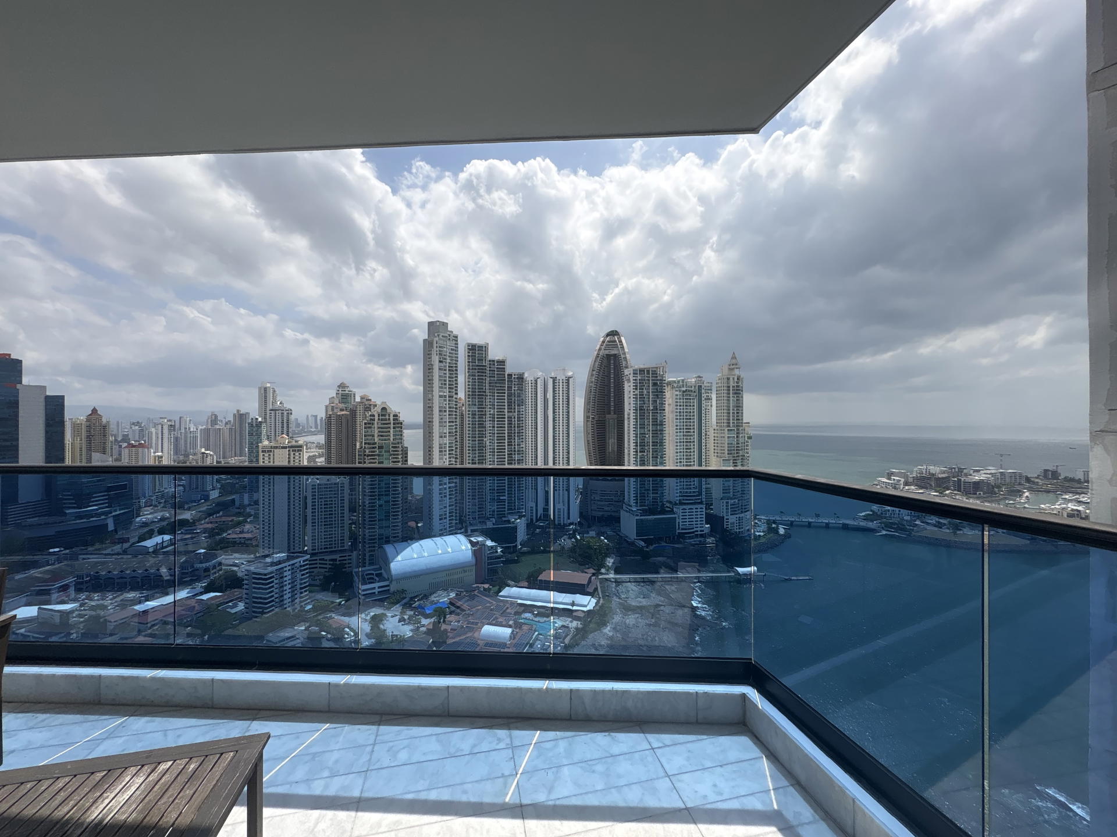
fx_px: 452
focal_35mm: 14
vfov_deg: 85.7
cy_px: 418
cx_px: 558
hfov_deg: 102.1
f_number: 2.2
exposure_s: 1/3390
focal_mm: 2.22
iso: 50
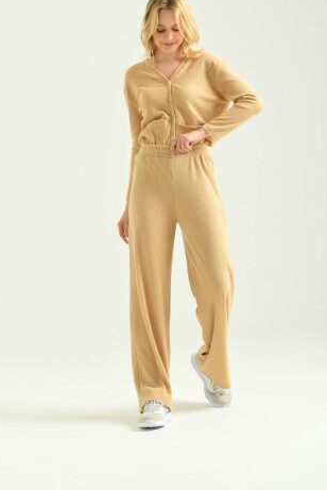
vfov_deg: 21.2
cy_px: 216
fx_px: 1306
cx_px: 158
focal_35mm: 96
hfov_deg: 14.3
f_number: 5.6
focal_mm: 82
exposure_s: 1/160
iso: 125
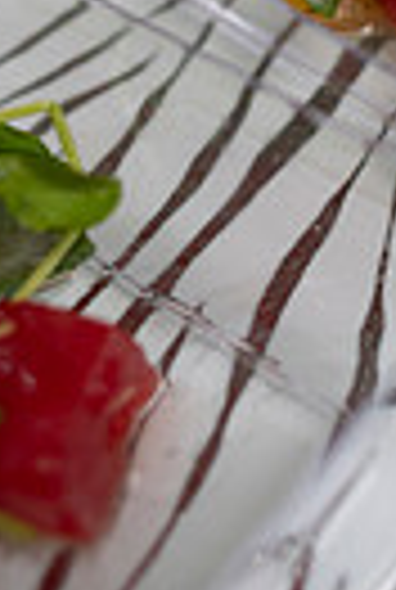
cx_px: 531
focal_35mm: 96
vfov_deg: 19.2
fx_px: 1576
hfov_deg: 13.7
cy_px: -221
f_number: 2.5
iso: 160
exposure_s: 1/100
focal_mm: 28
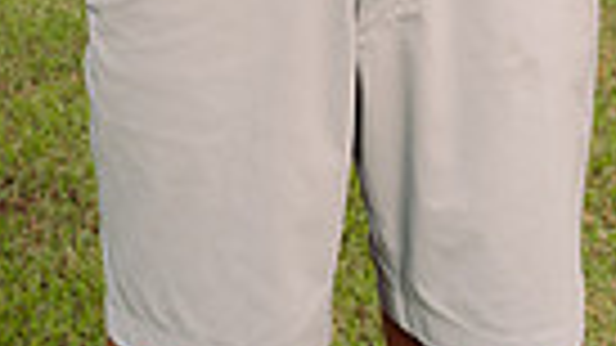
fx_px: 2744
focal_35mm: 168
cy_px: -553
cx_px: 207
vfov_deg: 6.8
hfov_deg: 12.8
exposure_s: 1/250
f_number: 7.1
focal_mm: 49
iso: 100
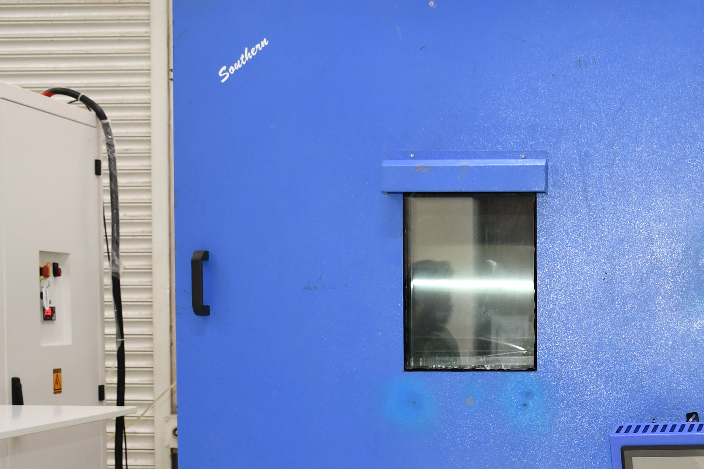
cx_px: 589
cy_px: 382
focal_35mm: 74
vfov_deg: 18.2
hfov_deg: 26.7
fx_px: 1447
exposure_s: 1/60
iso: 450
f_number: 4
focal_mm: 22
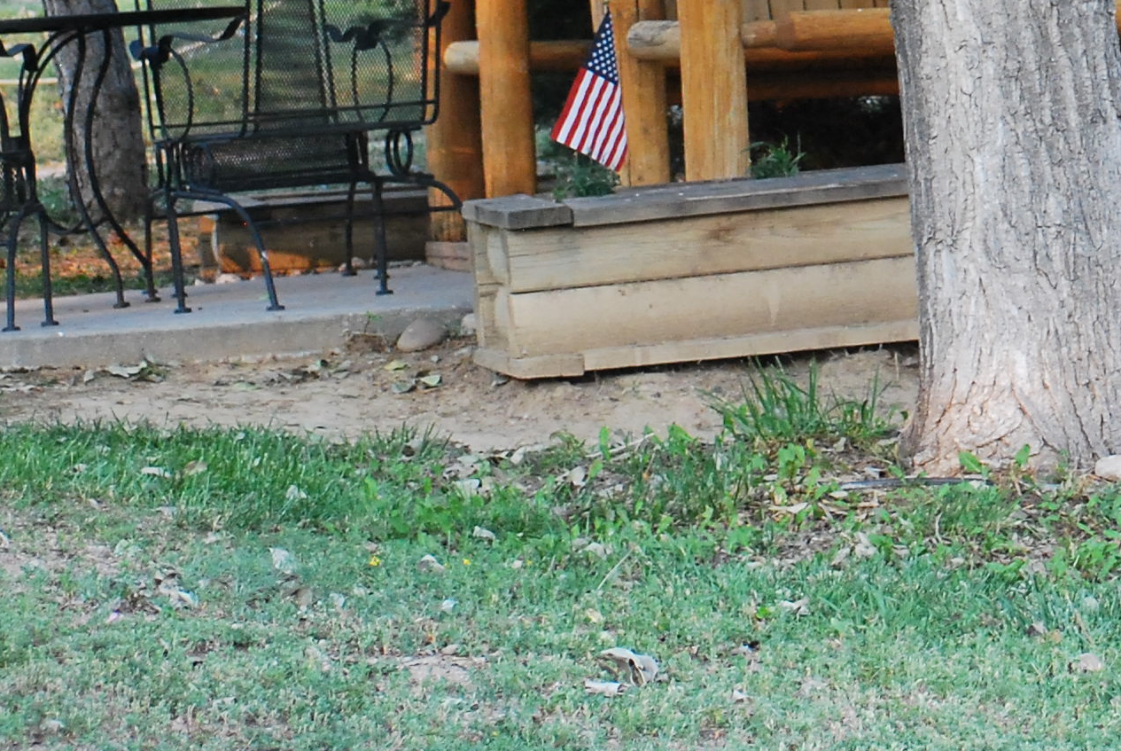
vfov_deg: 5.4
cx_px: 1416
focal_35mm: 253
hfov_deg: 8.0
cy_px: -328
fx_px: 7873
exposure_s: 1/250
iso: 800
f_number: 4
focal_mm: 55
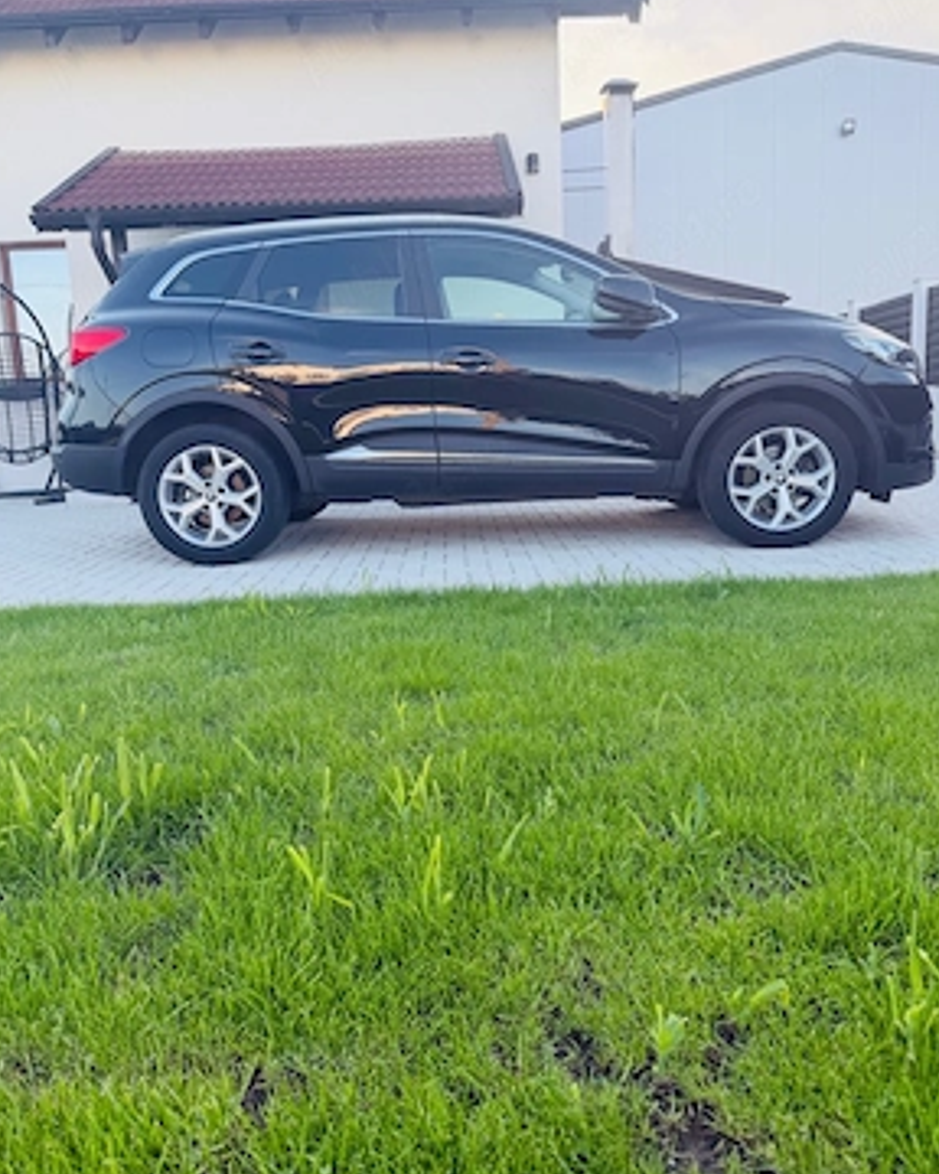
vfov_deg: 66.0
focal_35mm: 26
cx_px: 470
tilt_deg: -10.0
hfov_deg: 54.9
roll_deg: +0.7
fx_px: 903
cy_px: 548
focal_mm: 6.76
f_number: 1.78
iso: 100
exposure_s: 1/632
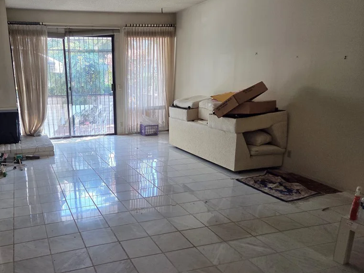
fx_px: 326
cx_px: 122
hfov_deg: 57.1
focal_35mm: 31
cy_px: 157
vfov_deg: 45.3
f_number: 1.8
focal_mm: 5.4
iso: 125
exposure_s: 1/180
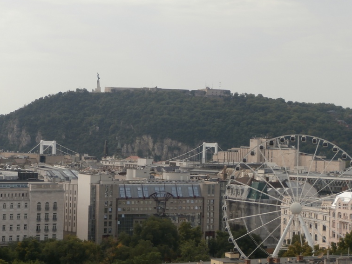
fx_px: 925
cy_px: 127
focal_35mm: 91
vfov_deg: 16.2
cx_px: 174
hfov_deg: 21.5
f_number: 5
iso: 100
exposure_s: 1/640
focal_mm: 15.16
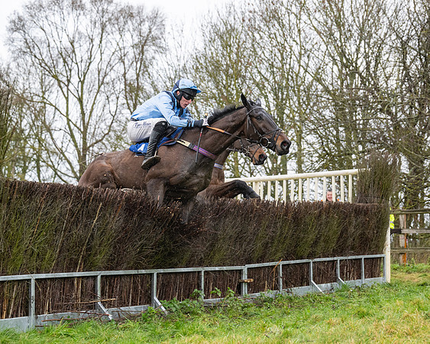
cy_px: 172
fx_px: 1003
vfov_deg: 19.4
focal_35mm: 79
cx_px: 222
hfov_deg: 24.2
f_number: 4
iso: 800
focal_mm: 70
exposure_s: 1/1250
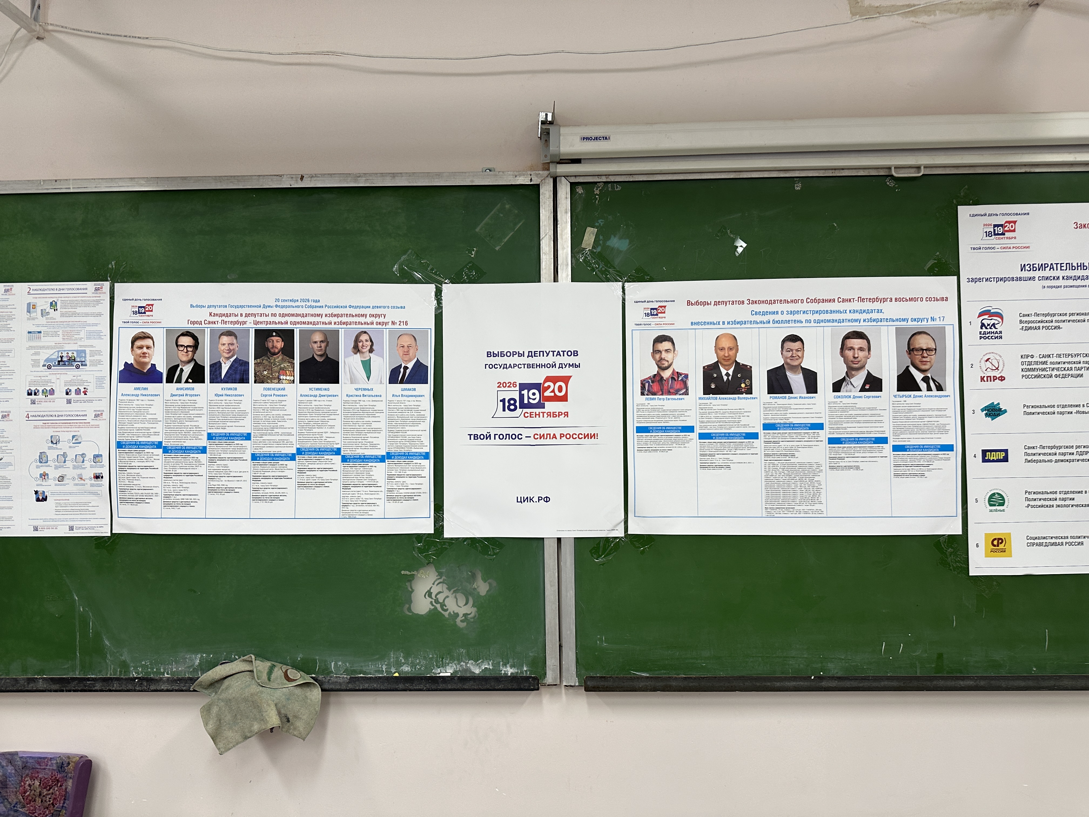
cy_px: 408
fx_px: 755
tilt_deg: -1.5
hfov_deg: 71.6
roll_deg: +1.2
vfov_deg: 56.8
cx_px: 544
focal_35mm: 24
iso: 125
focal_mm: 6.86
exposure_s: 1/100
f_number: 1.78
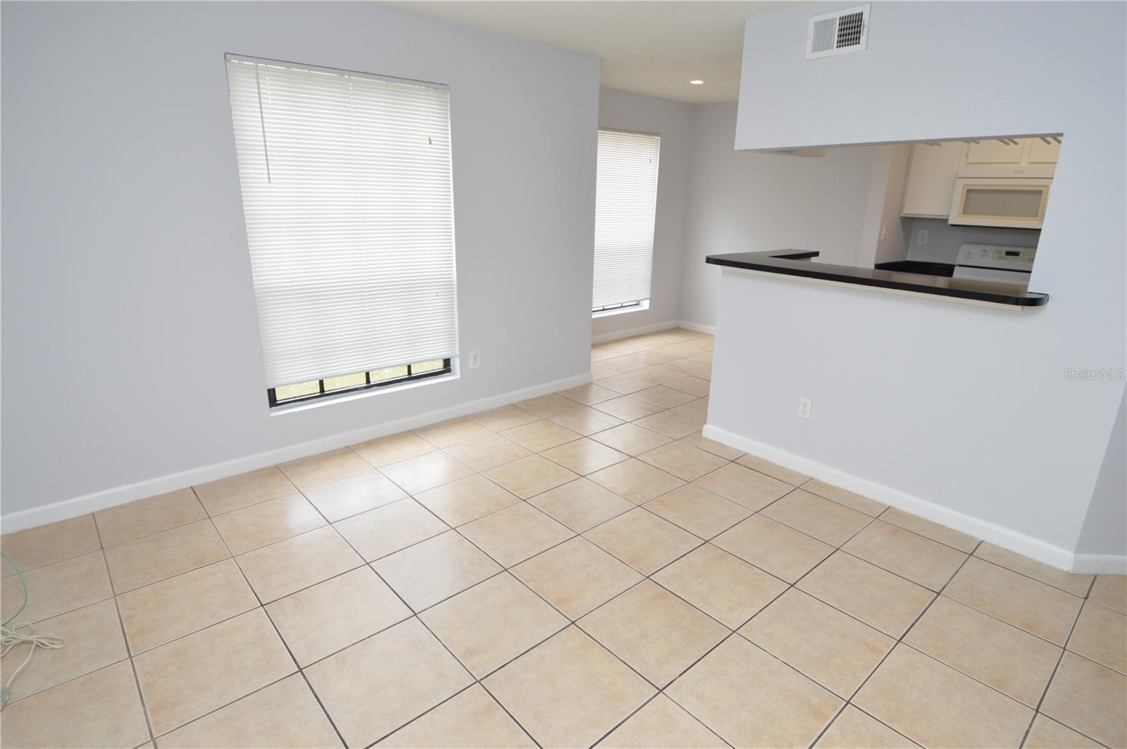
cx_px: 564
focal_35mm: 18
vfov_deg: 67.3
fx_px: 563
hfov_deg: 90.1
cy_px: 374
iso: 400
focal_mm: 12
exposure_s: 1/80
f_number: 4.5
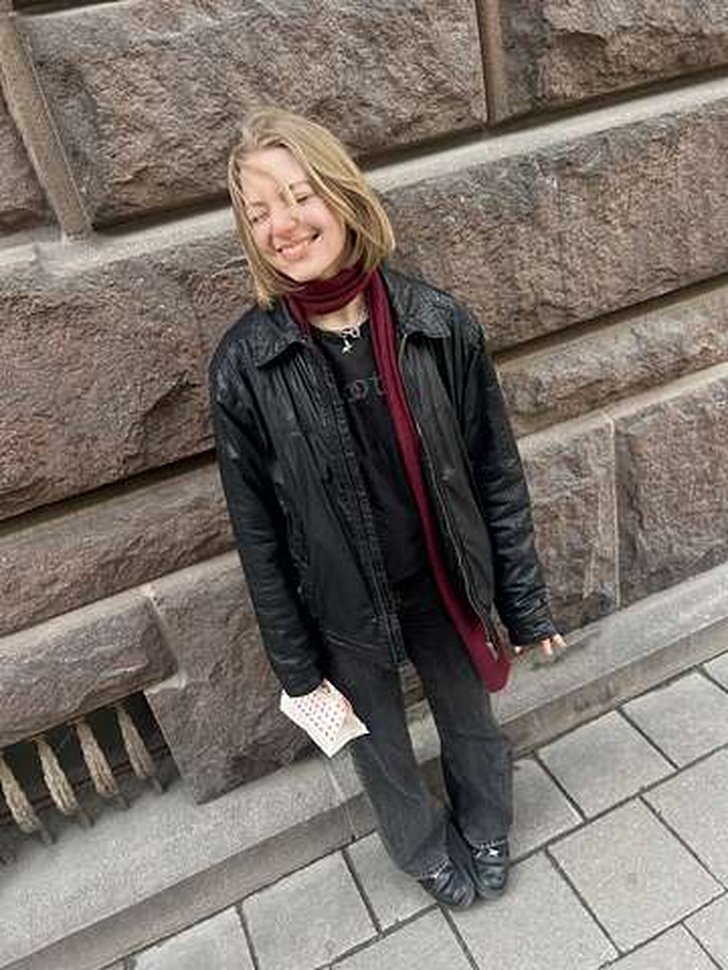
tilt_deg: -28.2
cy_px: 485
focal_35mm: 26
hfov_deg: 53.1
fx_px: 729
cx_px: 364
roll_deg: +13.8
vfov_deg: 67.3
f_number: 1.5
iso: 50
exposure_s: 1/488
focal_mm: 5.7
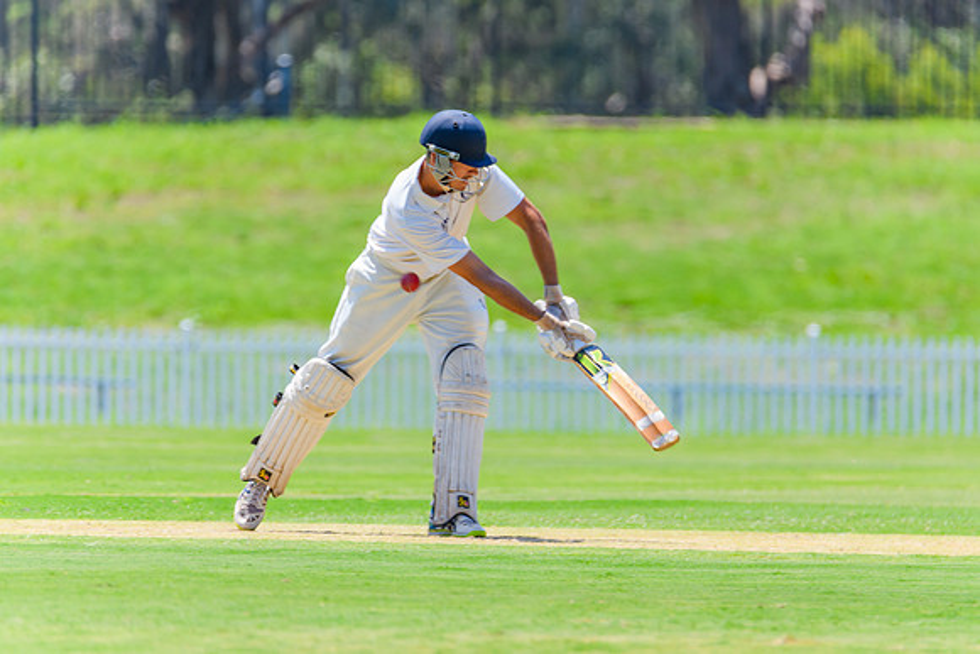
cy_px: 327
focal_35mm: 591
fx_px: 16096
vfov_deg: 2.3
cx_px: 522
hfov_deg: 3.5
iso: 400
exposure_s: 1/800
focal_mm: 500
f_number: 6.3
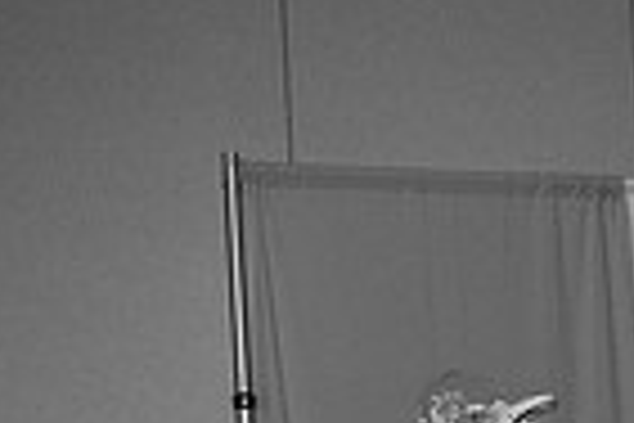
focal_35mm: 119
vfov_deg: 10.8
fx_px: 2096
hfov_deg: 16.3
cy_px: 742
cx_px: 830
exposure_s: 1/200
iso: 640
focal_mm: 26
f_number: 2.8
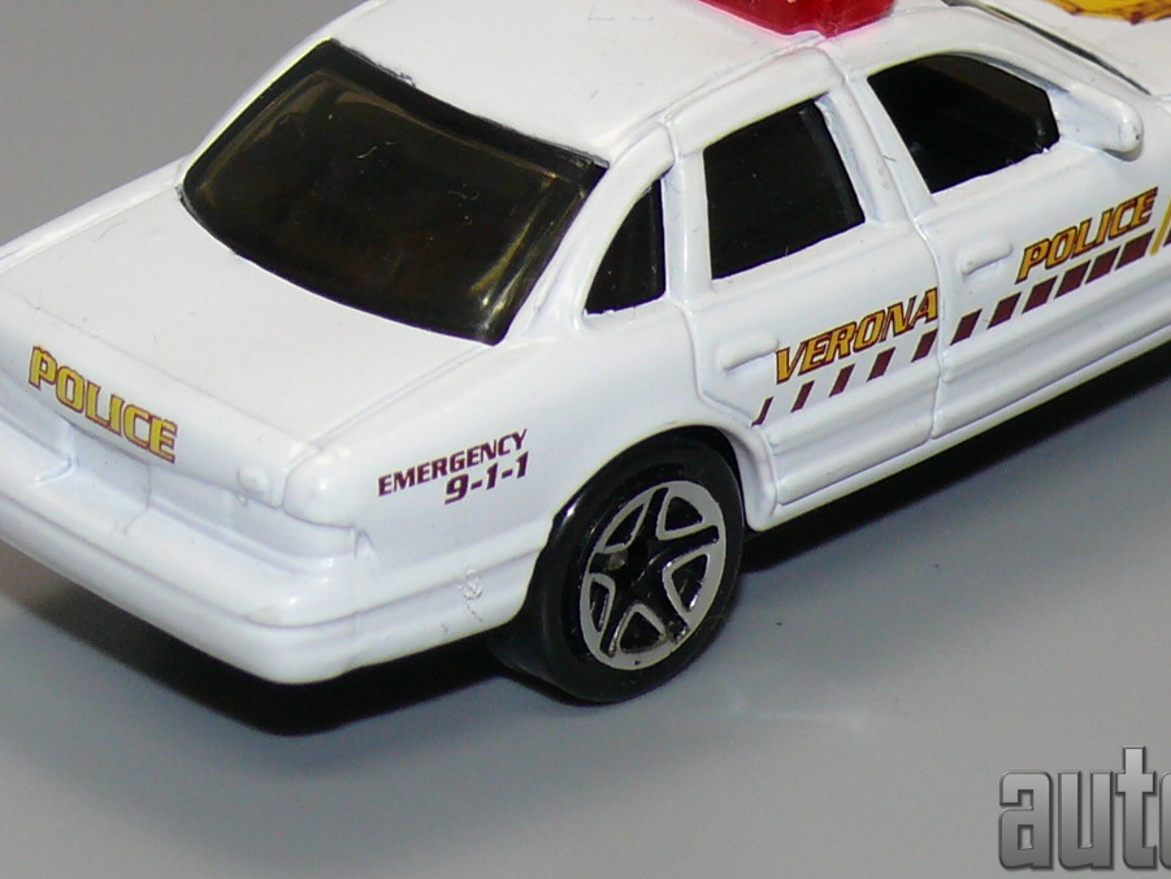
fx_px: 6970
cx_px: 699
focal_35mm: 206
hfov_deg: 9.6
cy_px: 139
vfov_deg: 7.2
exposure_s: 1/30
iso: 100
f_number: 4
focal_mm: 14.3
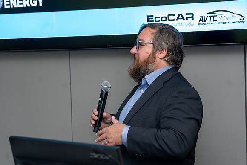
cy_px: 82
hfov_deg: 19.5
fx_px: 721
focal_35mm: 105
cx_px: 124
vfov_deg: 13.0
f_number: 4
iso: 1600
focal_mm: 105
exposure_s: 1/125
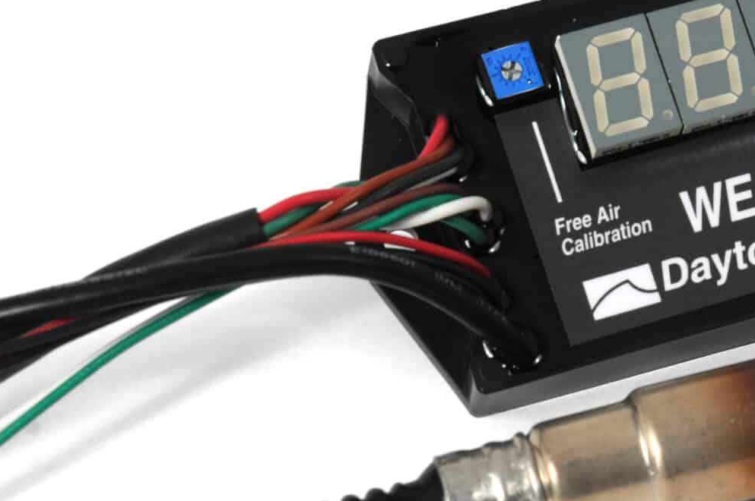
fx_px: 4212
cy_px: 211
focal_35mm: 201
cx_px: 641
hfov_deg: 10.2
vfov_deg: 6.8
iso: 200
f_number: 13
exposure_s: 1/60
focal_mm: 65
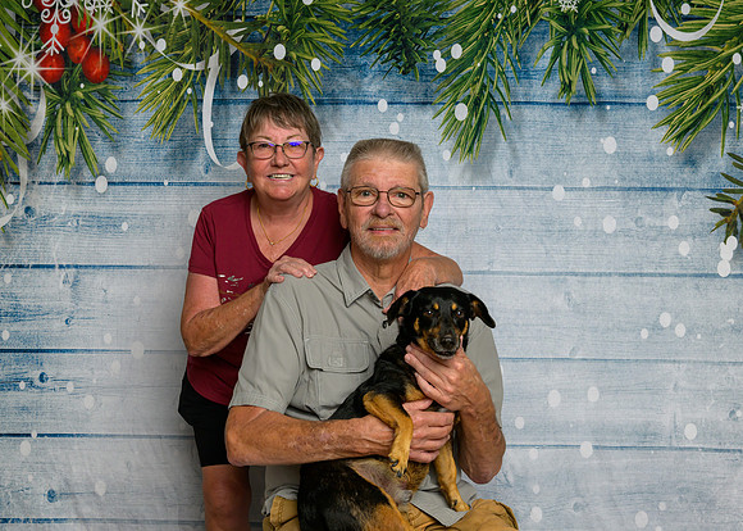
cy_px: 261
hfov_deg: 38.0
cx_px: 382
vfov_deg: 27.6
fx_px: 1078
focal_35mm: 51
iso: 400
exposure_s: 1/160
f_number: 10
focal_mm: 48
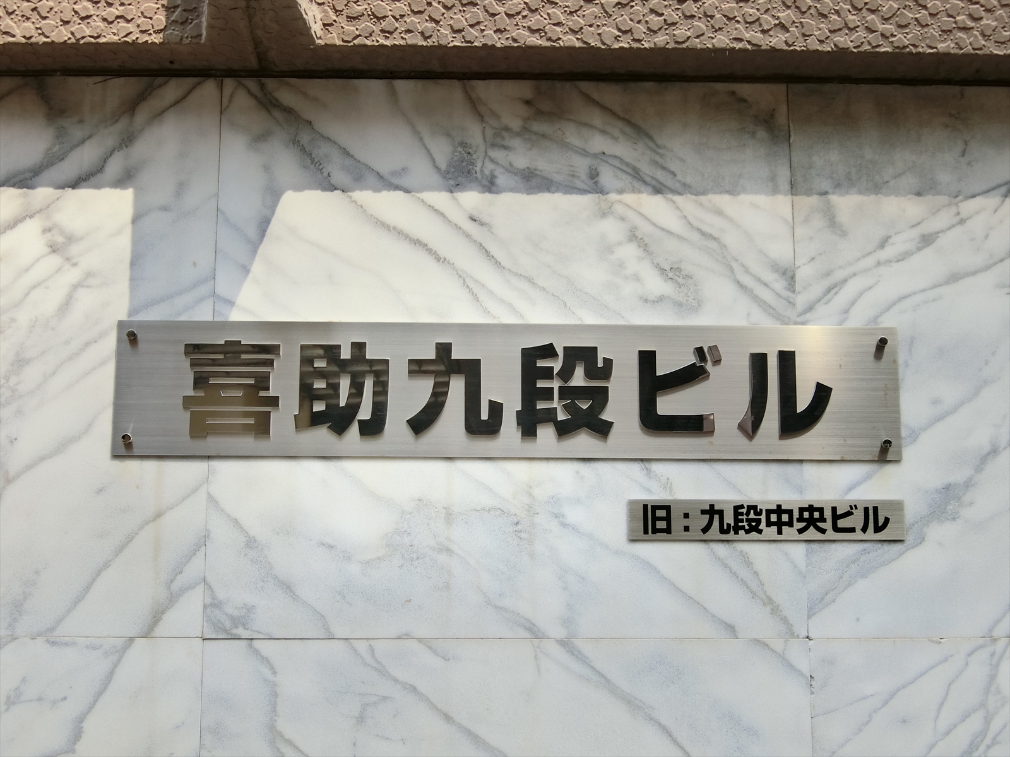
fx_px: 1401
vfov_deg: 30.3
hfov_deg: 39.7
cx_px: 505
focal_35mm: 48
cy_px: 378
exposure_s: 1/125
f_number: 4.2
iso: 80
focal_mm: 10.2
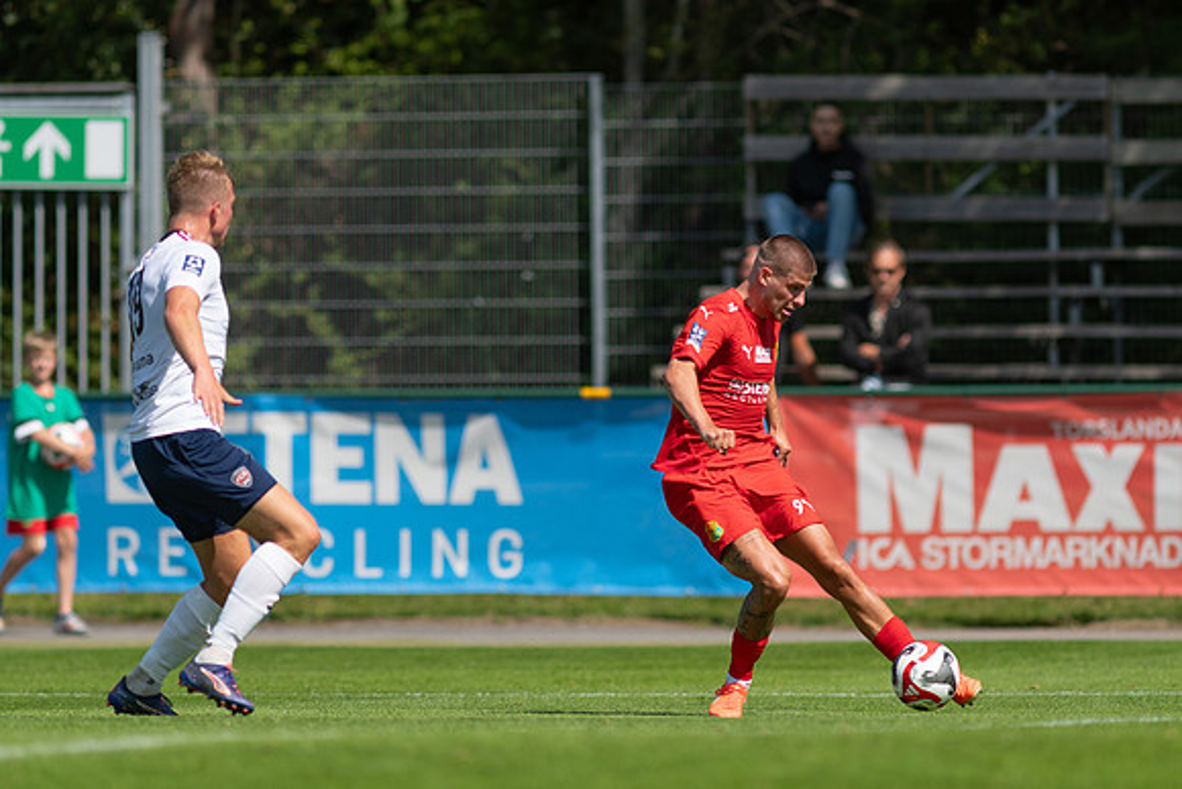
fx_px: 14778
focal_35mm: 450
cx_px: 591
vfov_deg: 3.1
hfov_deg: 4.6
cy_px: 394
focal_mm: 300
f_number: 3.2
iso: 100
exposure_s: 1/2500
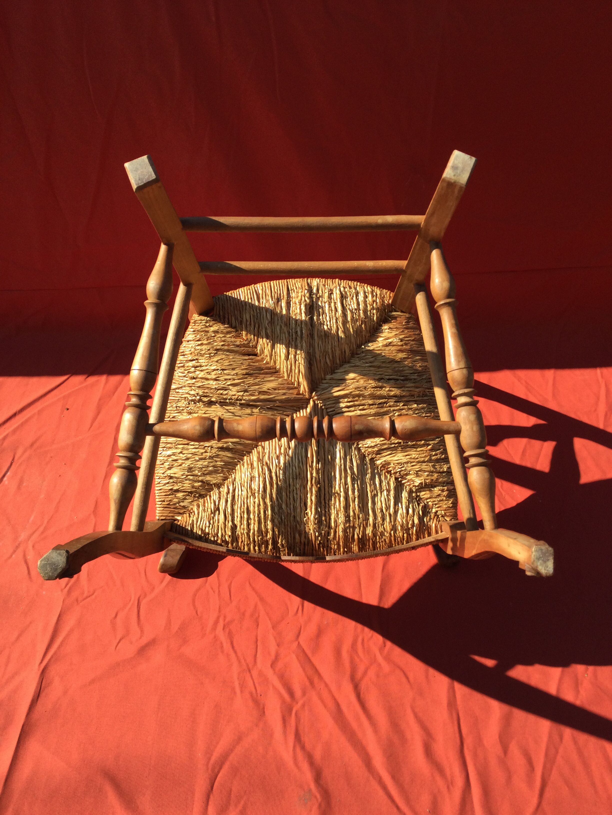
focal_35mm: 31
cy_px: 408
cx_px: 306
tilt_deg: -49.2
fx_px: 731
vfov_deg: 58.4
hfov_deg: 45.4
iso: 25
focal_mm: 3.3
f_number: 2.4
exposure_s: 1/604
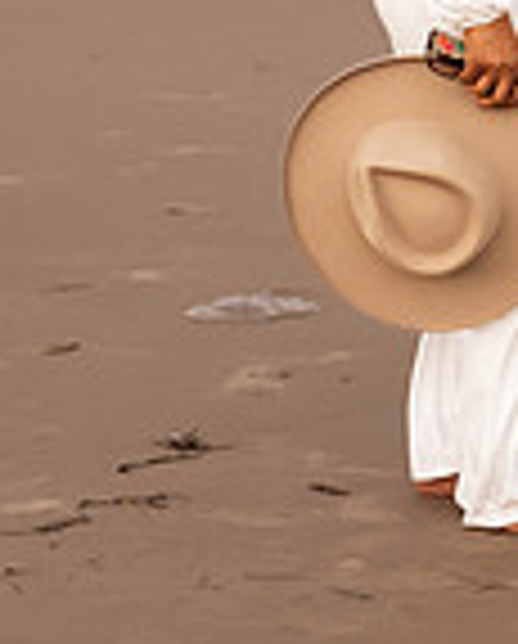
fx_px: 3629
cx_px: 869
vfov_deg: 9.9
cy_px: -191
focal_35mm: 190
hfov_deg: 7.9
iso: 4000
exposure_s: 1/200
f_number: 2.8
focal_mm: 50
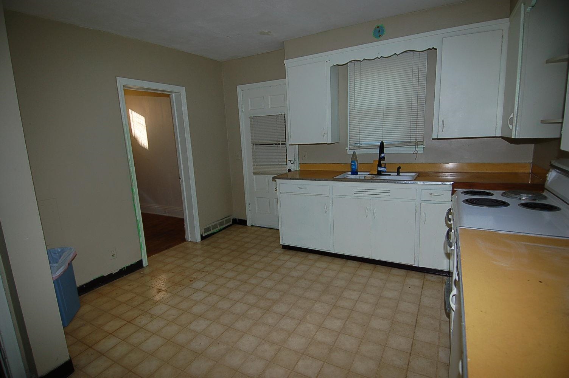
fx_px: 284
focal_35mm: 18
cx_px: 284
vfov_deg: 67.3
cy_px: 189
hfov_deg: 90.1
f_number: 4
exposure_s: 1/60
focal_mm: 12
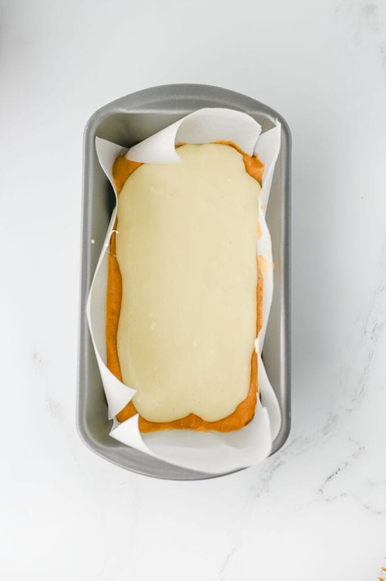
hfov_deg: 26.9
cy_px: 290
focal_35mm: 50
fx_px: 805
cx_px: 193
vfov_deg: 39.6
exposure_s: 1/200
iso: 140
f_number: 3.5
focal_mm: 50
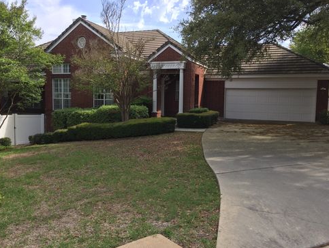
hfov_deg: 59.9
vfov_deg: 46.8
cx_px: 164
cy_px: 121
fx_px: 285
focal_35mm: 30
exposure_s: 1/842
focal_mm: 4.15
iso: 32
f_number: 2.2
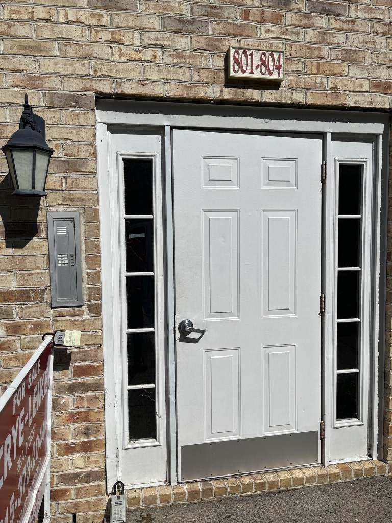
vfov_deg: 67.3
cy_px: 262
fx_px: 393
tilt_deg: -5.0
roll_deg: -0.3
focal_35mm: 26
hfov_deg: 53.1
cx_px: 196
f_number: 1.6
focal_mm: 5.1
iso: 50
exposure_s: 1/13333
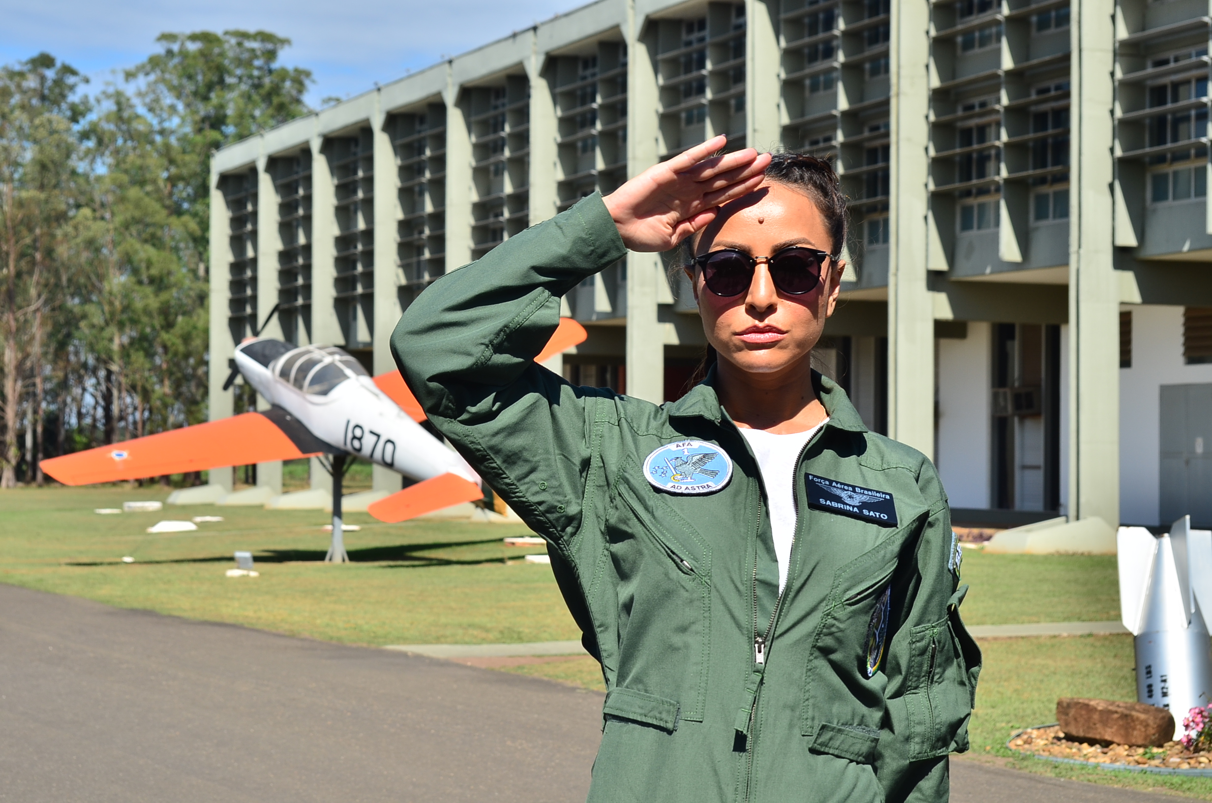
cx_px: 606
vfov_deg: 15.6
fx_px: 2923
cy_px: 402
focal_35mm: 87
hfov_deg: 23.4
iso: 100
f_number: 11
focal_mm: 58
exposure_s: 1/320
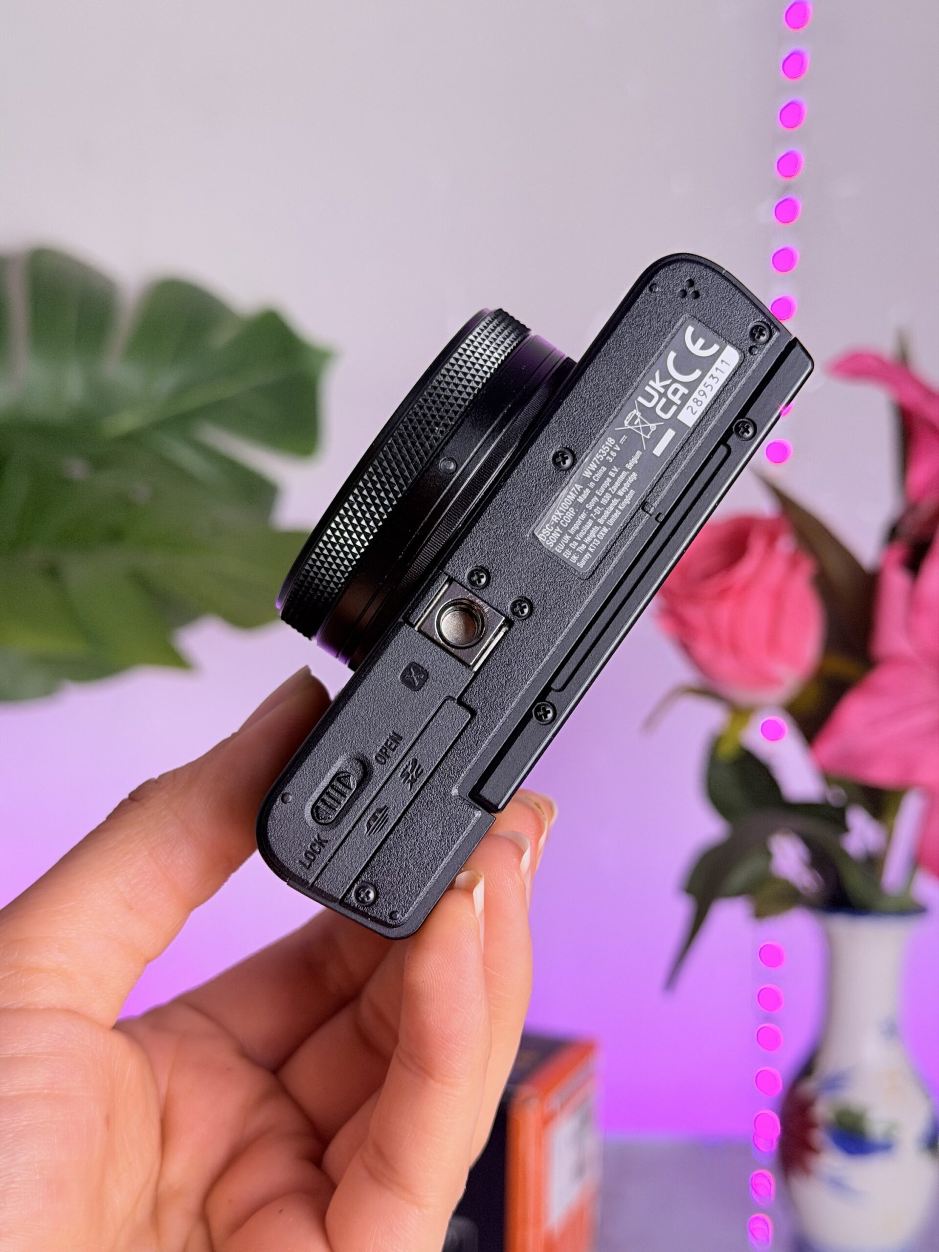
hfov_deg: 30.3
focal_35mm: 48
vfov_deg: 39.7
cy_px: 626
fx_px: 1736
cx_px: 470
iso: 100
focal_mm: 6.76
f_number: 1.78
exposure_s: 1/103
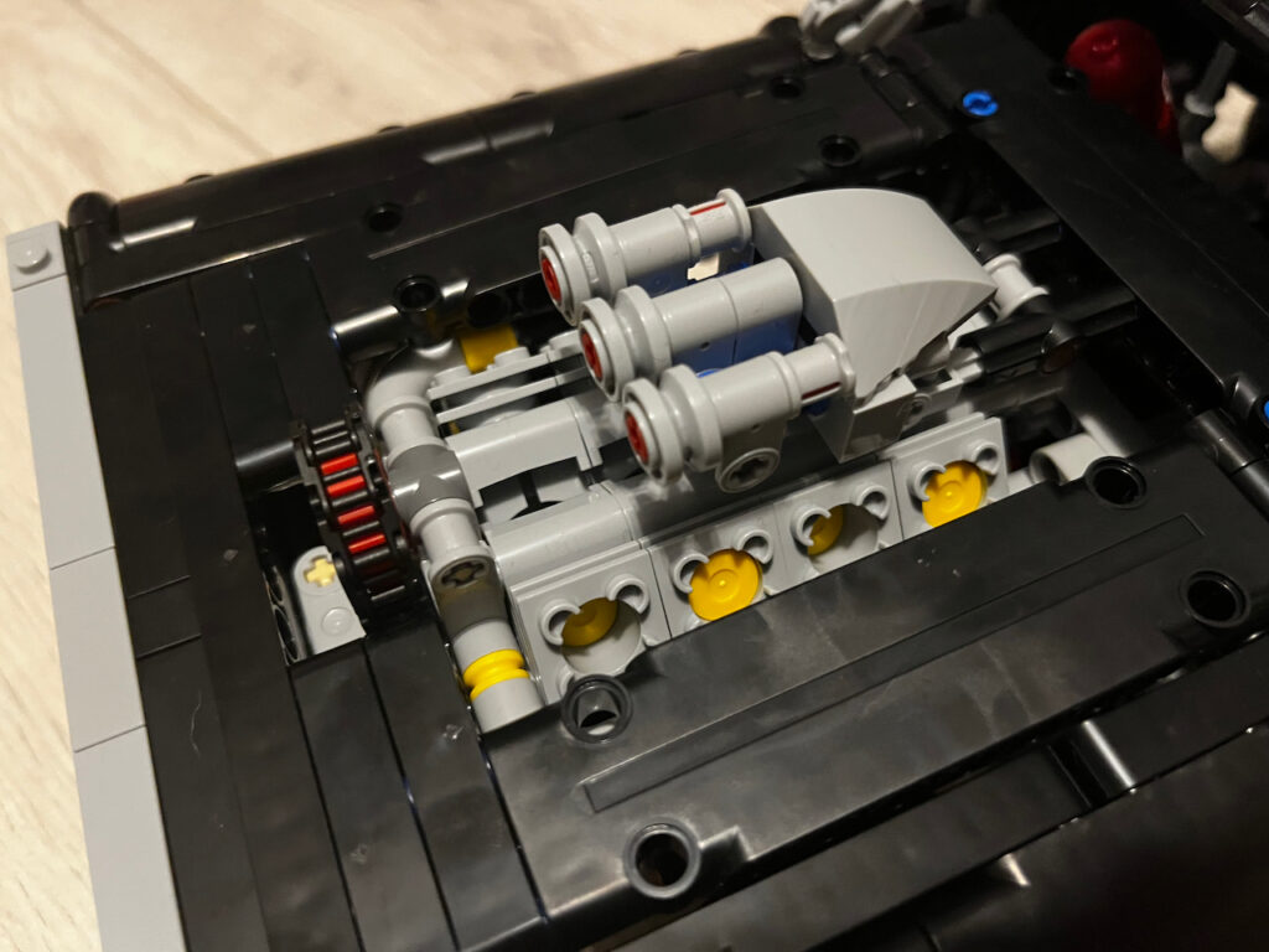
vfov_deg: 53.1
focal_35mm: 26
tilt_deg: -55.7
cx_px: 634
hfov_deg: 67.3
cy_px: 476
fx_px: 953
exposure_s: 1/34
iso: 640
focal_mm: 5.1
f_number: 1.6
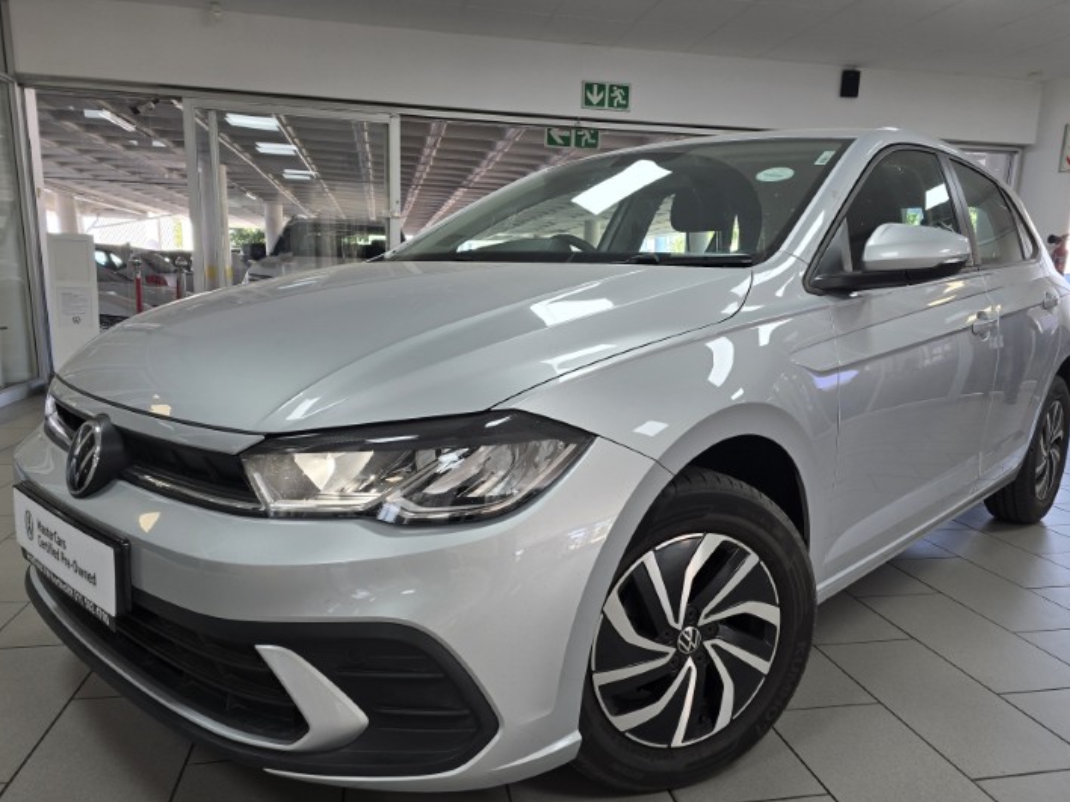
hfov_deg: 67.3
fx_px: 804
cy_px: 449
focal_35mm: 26
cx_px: 544
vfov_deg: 52.9
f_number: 1.7
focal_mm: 6.3
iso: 50
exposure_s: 1/100
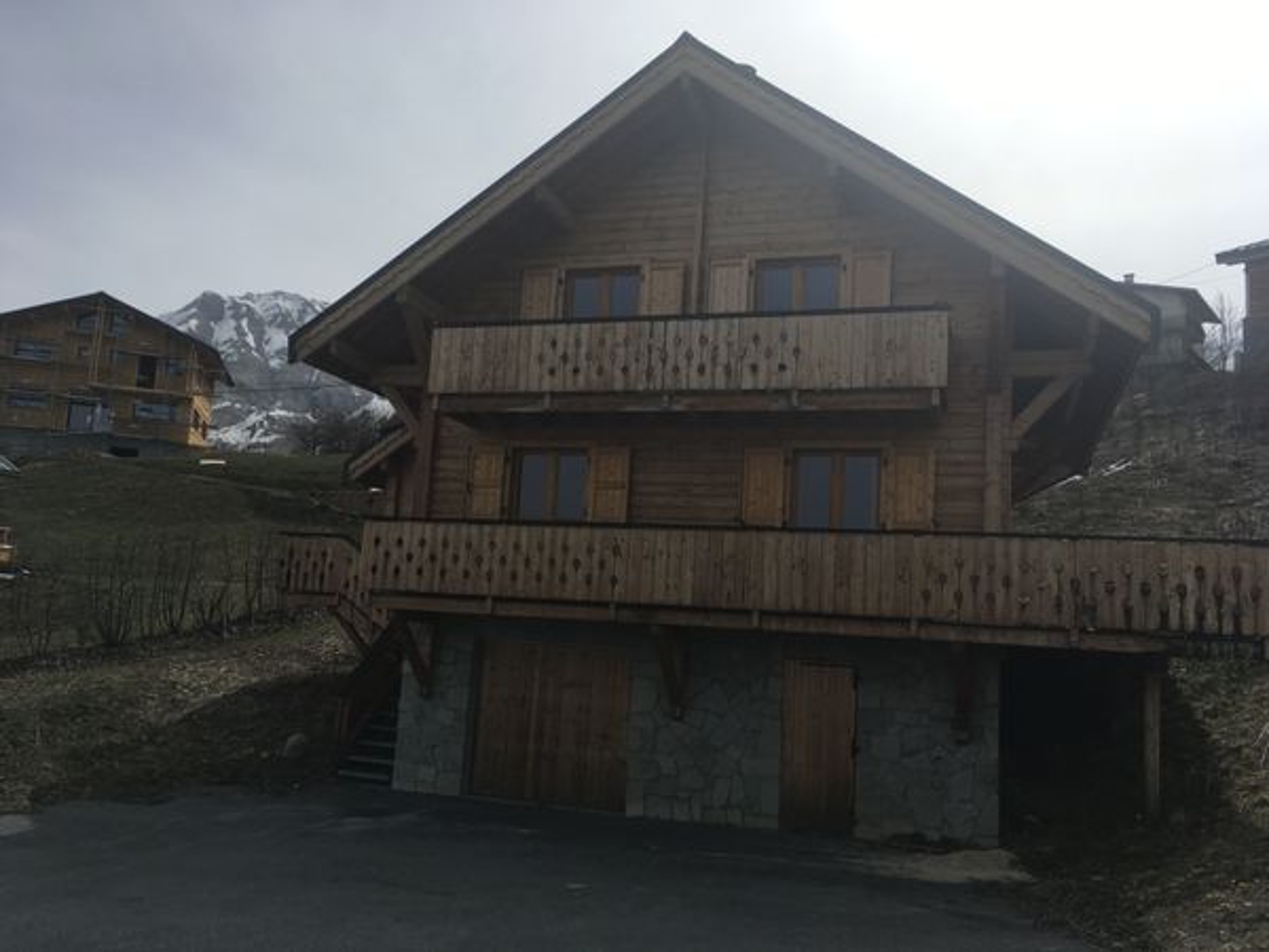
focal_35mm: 29
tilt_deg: +8.8
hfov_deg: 61.7
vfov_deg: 48.2
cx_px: 634
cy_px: 476
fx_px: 1063
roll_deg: -4.2
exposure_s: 1/2959
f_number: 2.2
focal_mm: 4.15
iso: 25
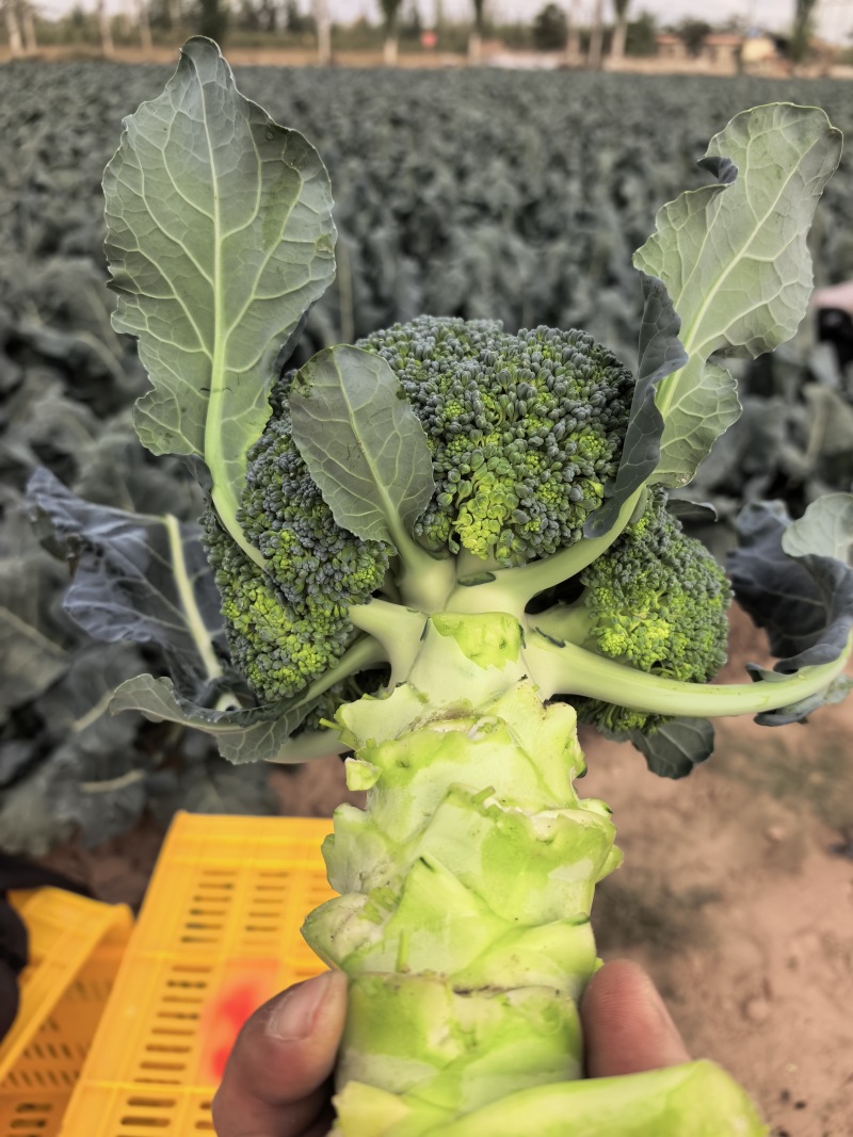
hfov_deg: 56.8
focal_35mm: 24
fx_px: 789
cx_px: 426
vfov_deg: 71.6
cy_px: 568
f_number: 2
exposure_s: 1/3268
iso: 125
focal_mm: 5.75
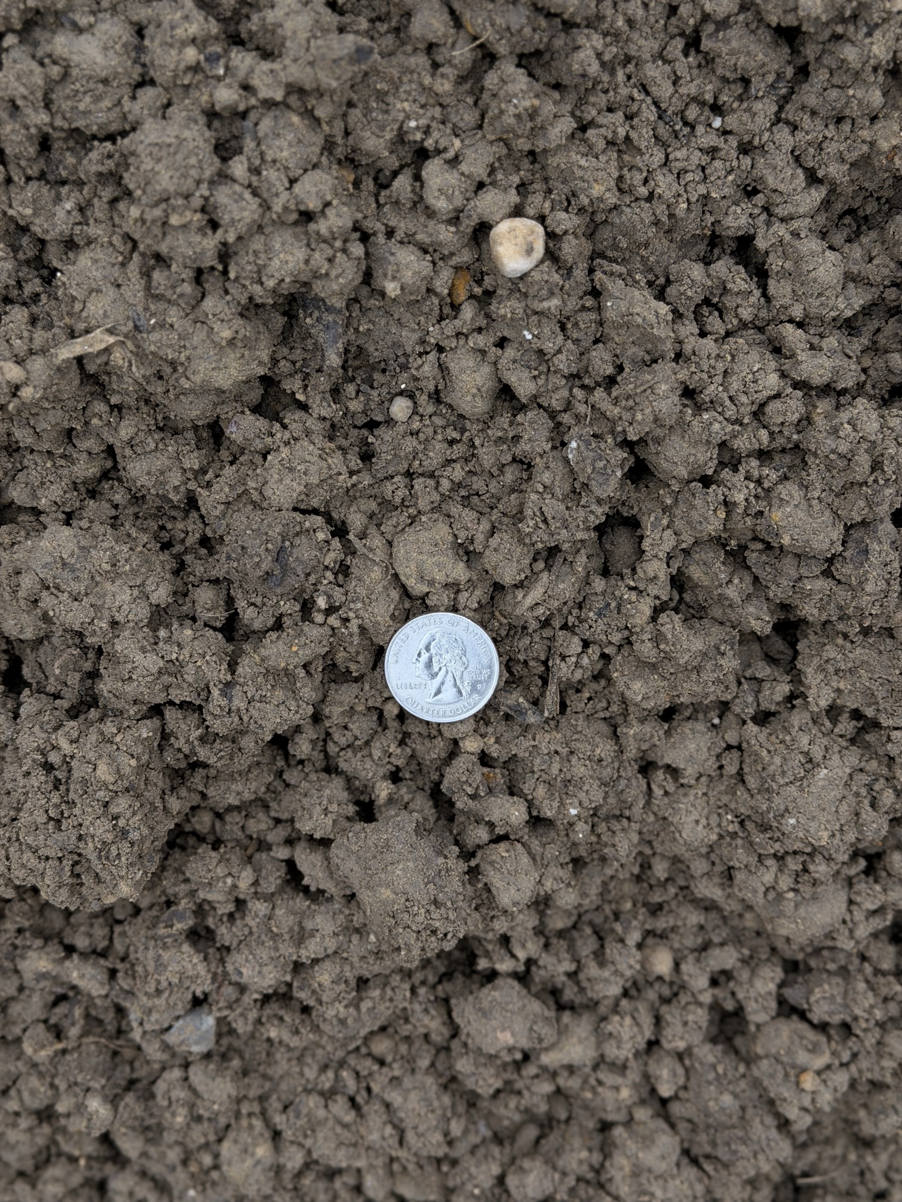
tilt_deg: -77.3
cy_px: 601
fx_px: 1668
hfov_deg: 30.3
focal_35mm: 48
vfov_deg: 39.7
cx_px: 451
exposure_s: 1/534
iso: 64
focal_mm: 6.76
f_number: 1.78
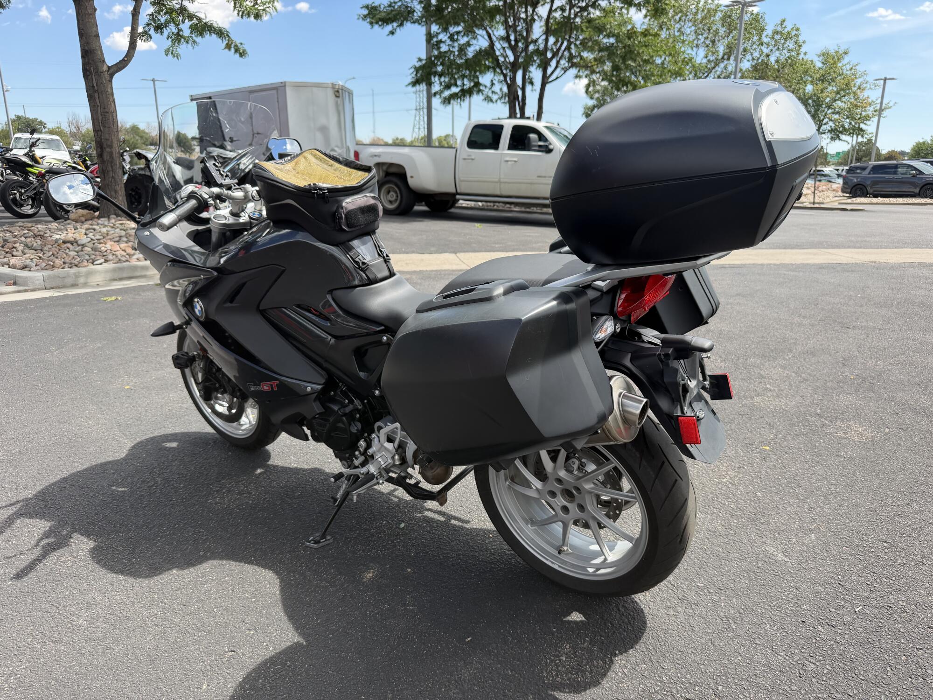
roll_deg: +0.7
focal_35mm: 24
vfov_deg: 56.8
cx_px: 466
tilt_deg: -14.8
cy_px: 350
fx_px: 647
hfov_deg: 71.6
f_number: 1.78
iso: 100
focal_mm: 6.76
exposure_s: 1/1464
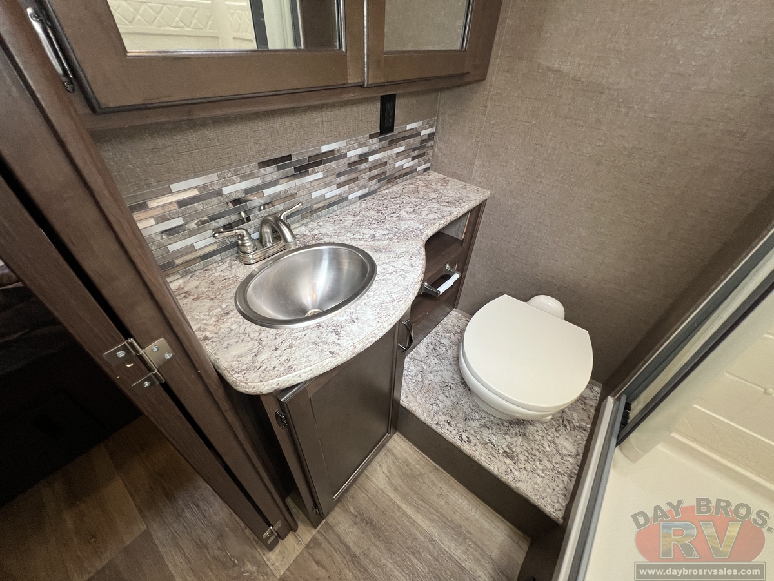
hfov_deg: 106.2
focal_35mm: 13
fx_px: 291
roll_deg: -0.7
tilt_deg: -42.2
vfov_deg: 89.9
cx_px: 387
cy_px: 290
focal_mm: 1.57
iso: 64
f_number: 1.8
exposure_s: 1/99
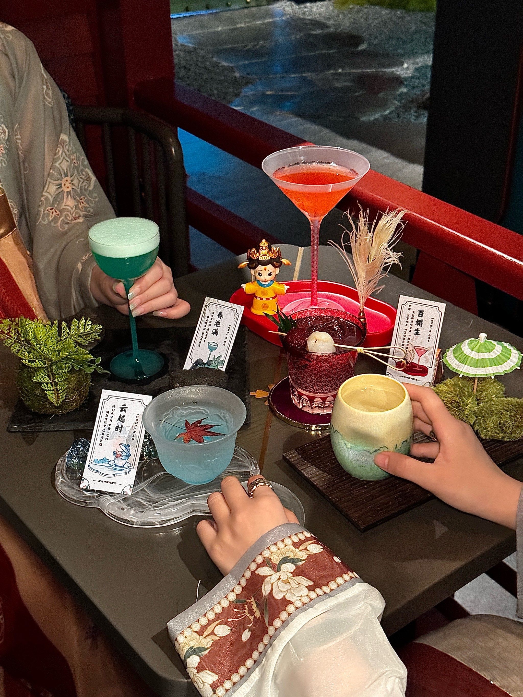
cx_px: 262
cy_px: 348
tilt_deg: -30.0
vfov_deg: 39.7
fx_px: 967
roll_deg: +0.8
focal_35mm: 48
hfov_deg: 30.3
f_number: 1.78
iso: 640
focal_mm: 6.86
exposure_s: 1/30
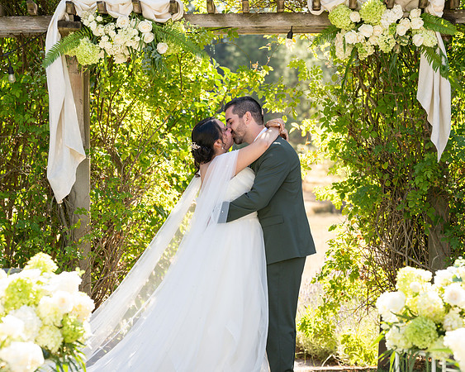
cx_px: 239
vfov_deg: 12.4
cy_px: 195
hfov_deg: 15.5
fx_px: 1708
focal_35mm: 124
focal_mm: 105
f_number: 4.5
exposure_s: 1/400
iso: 320
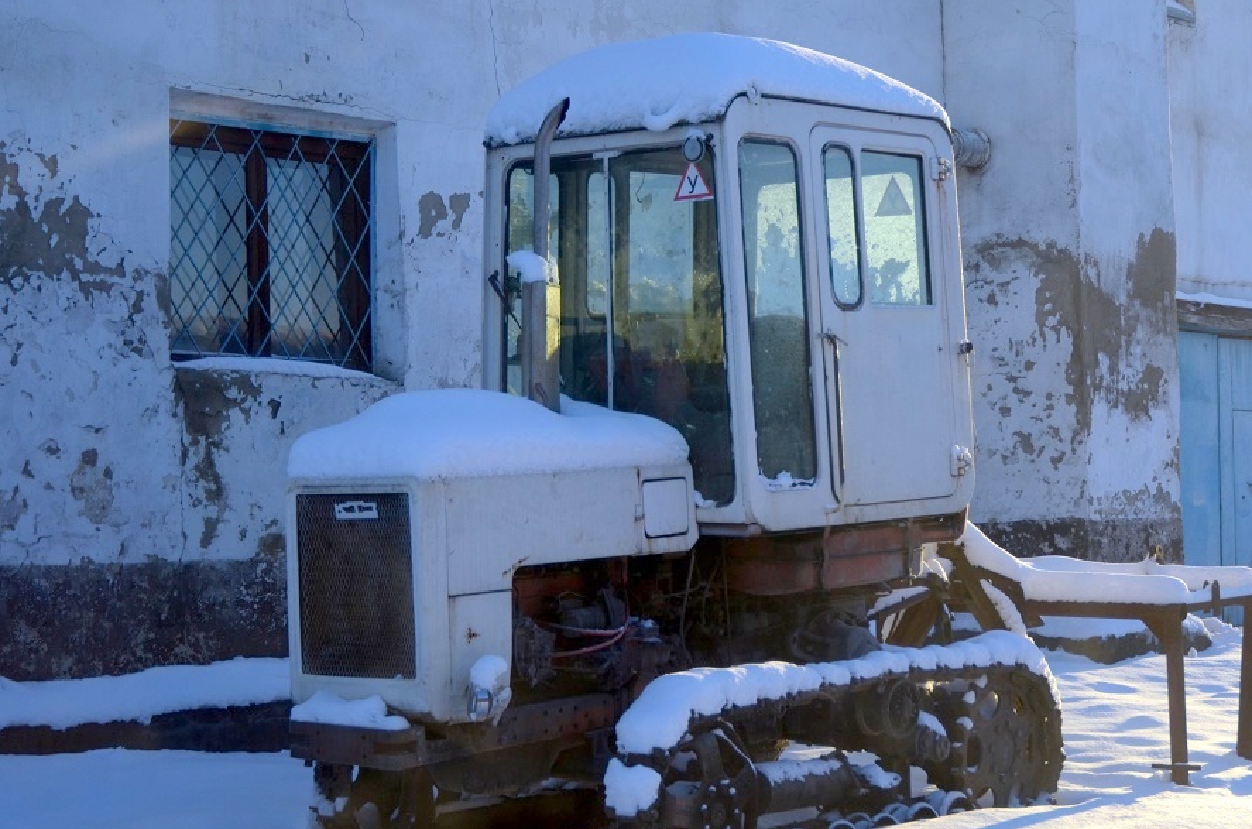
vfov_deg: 19.6
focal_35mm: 69
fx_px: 2394
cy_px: 405
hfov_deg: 29.3
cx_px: 665
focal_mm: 34
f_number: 8
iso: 250
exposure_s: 1/1250
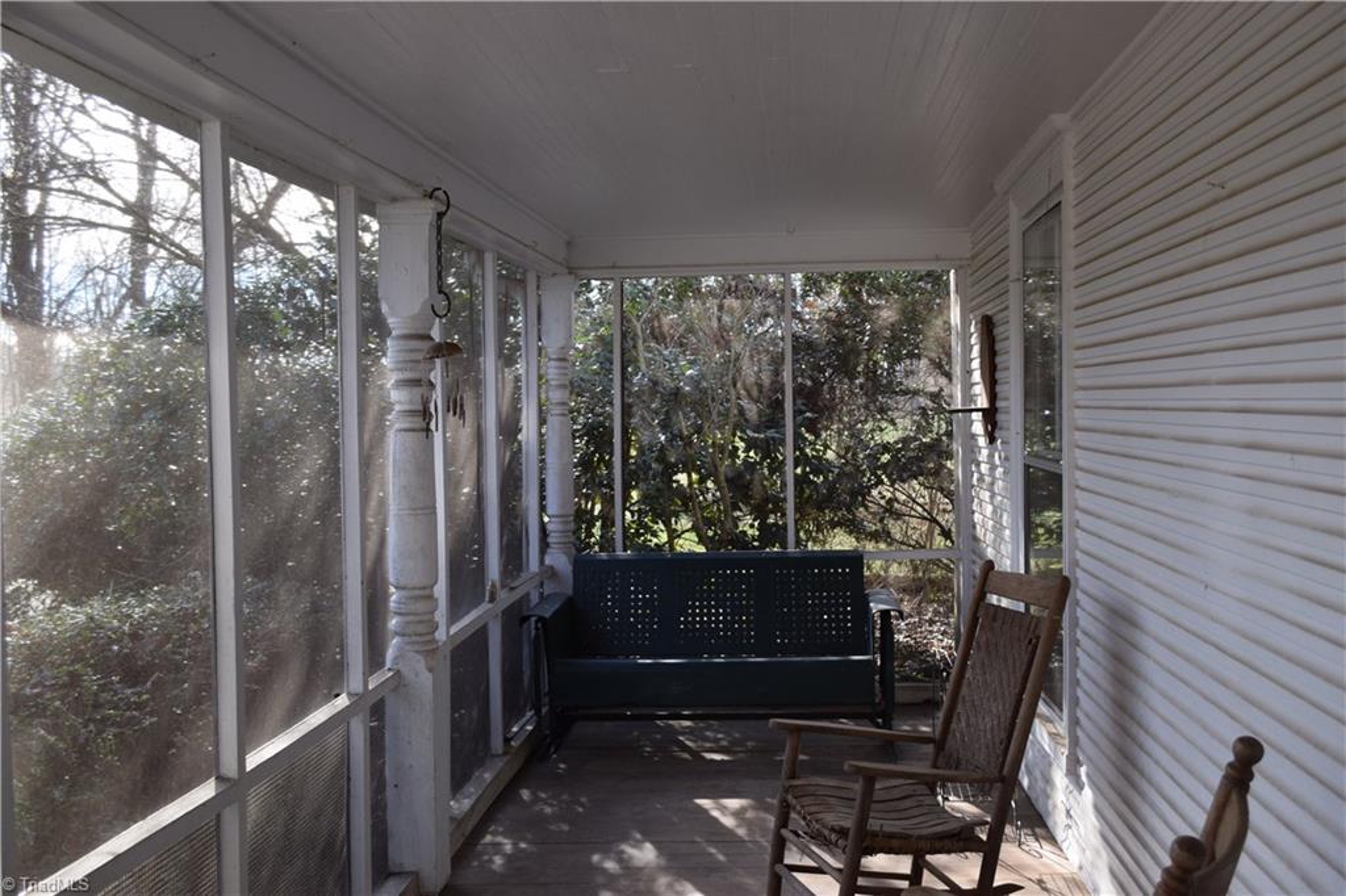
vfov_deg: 36.8
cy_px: 448
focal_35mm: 36
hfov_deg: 53.1
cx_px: 673
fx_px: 1345
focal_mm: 24
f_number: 5.6
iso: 400
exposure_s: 1/125
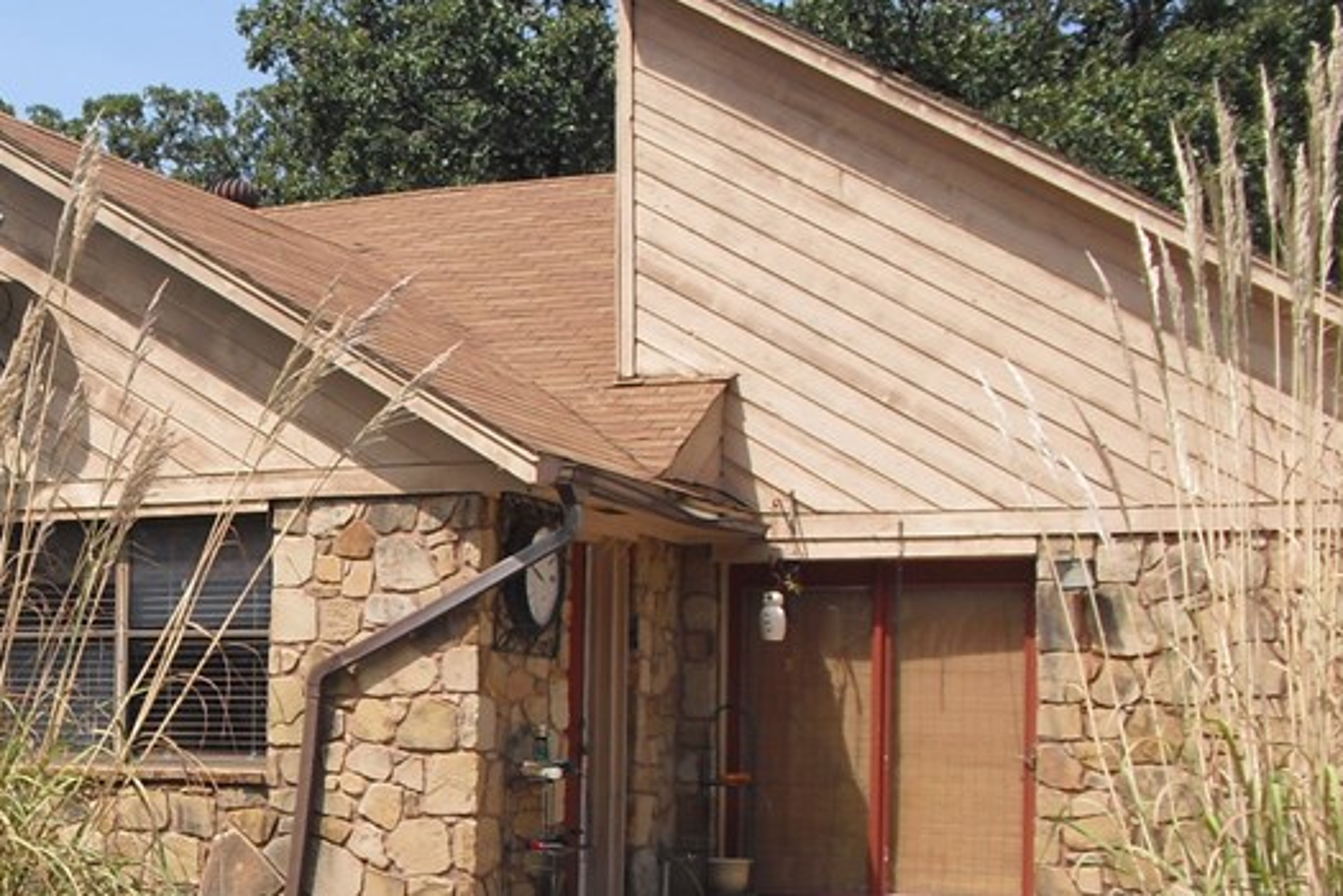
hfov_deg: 26.6
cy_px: 735
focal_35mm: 73
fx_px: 2723
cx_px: 82
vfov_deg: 18.5
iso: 64
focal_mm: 6.3
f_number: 7.8
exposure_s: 1/100
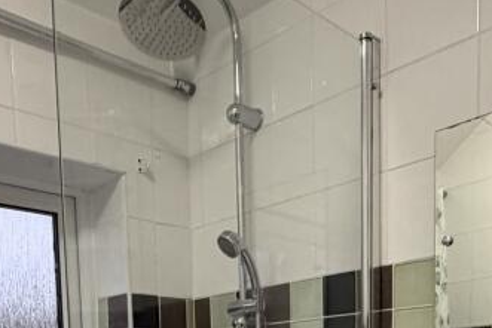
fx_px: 615
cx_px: 221
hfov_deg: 43.5
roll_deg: +0.7
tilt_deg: -7.0
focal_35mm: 45
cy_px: 447
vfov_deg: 25.1
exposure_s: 1/61
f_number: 2.2
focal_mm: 2.22
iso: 320
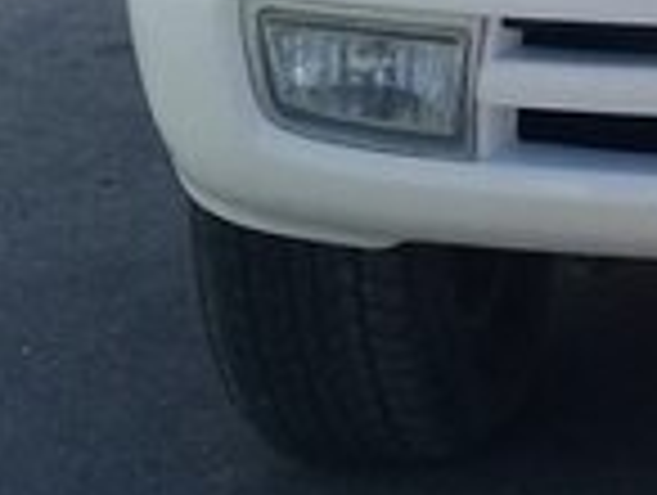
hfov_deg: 13.3
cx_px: 968
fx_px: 2662
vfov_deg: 10.4
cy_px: -137
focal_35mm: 140
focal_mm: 3.3
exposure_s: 1/1302
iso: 50
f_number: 2.2
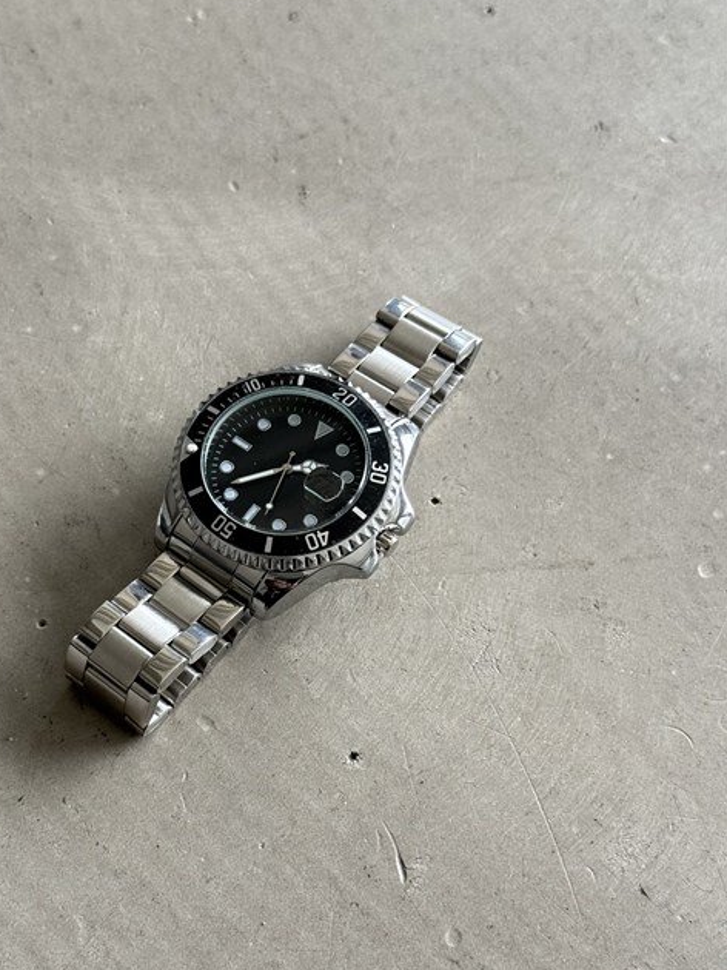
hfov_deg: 23.9
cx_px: 268
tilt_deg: -59.1
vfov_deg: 31.7
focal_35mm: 61
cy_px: 519
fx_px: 1709
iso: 100
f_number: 1.78
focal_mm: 6.76
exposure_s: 1/233
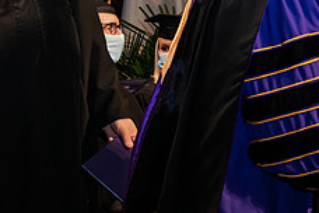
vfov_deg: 9.8
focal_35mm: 140
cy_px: 32
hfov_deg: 14.2
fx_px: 1240
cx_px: 390
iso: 1600
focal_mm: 55
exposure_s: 1/200
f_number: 6.3
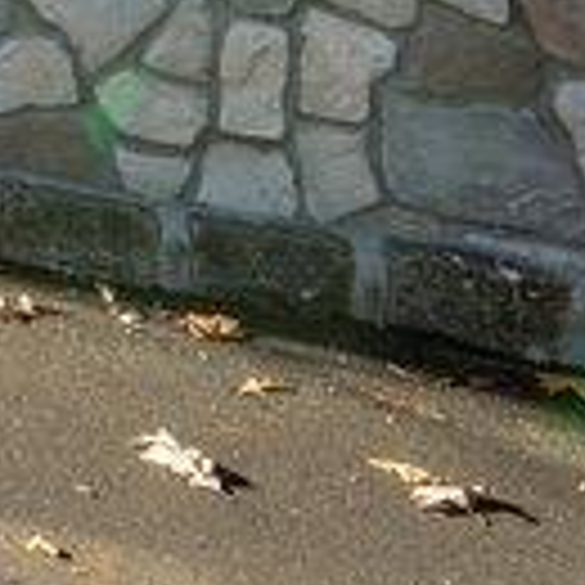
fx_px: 2008
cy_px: -551
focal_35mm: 105
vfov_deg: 14.2
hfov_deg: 11.8
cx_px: -994
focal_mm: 16
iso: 1000
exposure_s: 1/640
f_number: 8
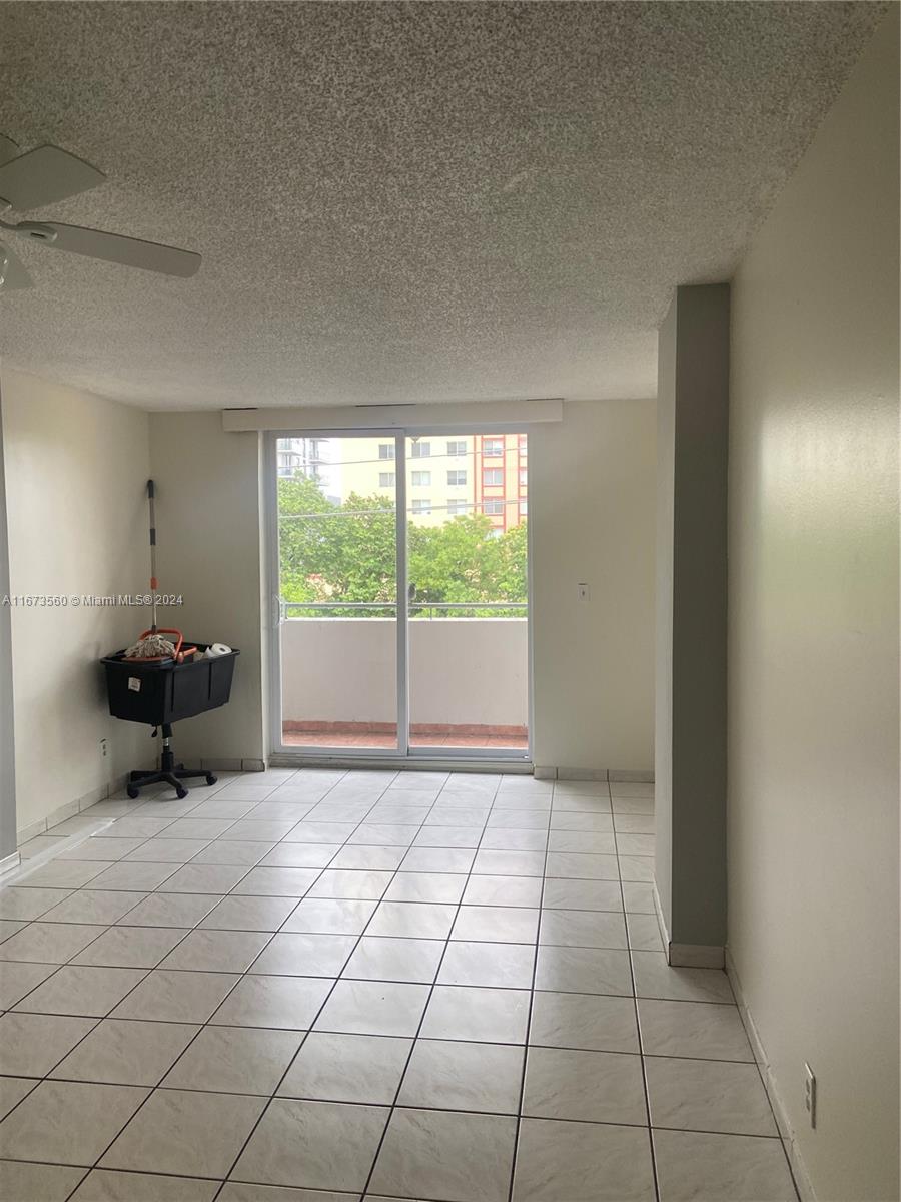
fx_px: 902
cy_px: 601
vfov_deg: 67.3
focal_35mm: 26
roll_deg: +0.3
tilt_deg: -2.2
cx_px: 450
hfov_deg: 53.1
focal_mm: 4.25
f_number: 1.8
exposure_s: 1/121
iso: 125
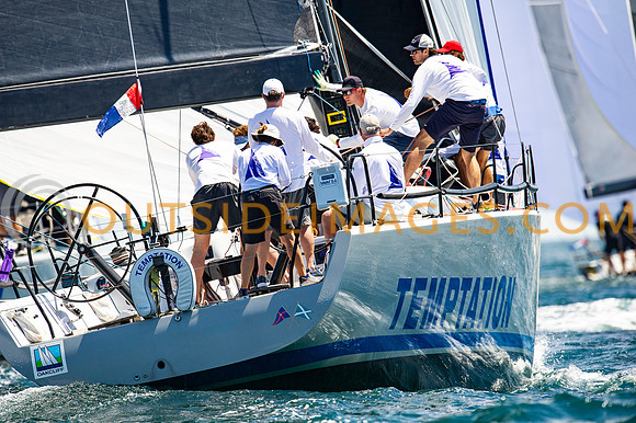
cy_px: 212
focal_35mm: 600
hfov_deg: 3.4
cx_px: 318
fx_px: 10594
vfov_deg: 2.3
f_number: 5.6
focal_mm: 600
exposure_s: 1/1600
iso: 400
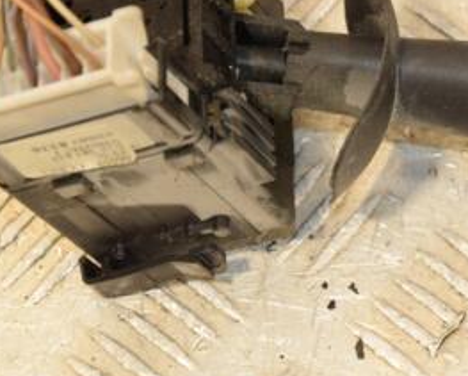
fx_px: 2579
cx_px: 438
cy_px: 66
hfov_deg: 10.3
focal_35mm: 186
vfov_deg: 8.3
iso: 800
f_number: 6.3
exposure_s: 1/200
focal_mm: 58
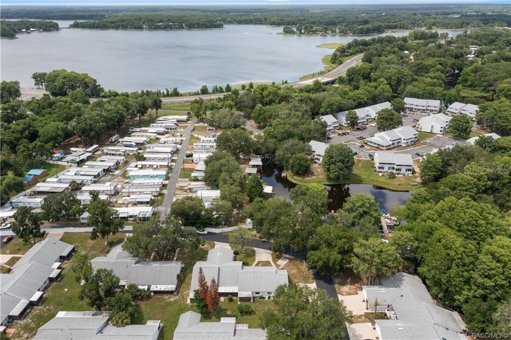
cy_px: 170
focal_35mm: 28
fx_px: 397
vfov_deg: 46.3
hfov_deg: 65.5
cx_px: 256
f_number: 5.6
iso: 100
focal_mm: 10.26
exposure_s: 1/640
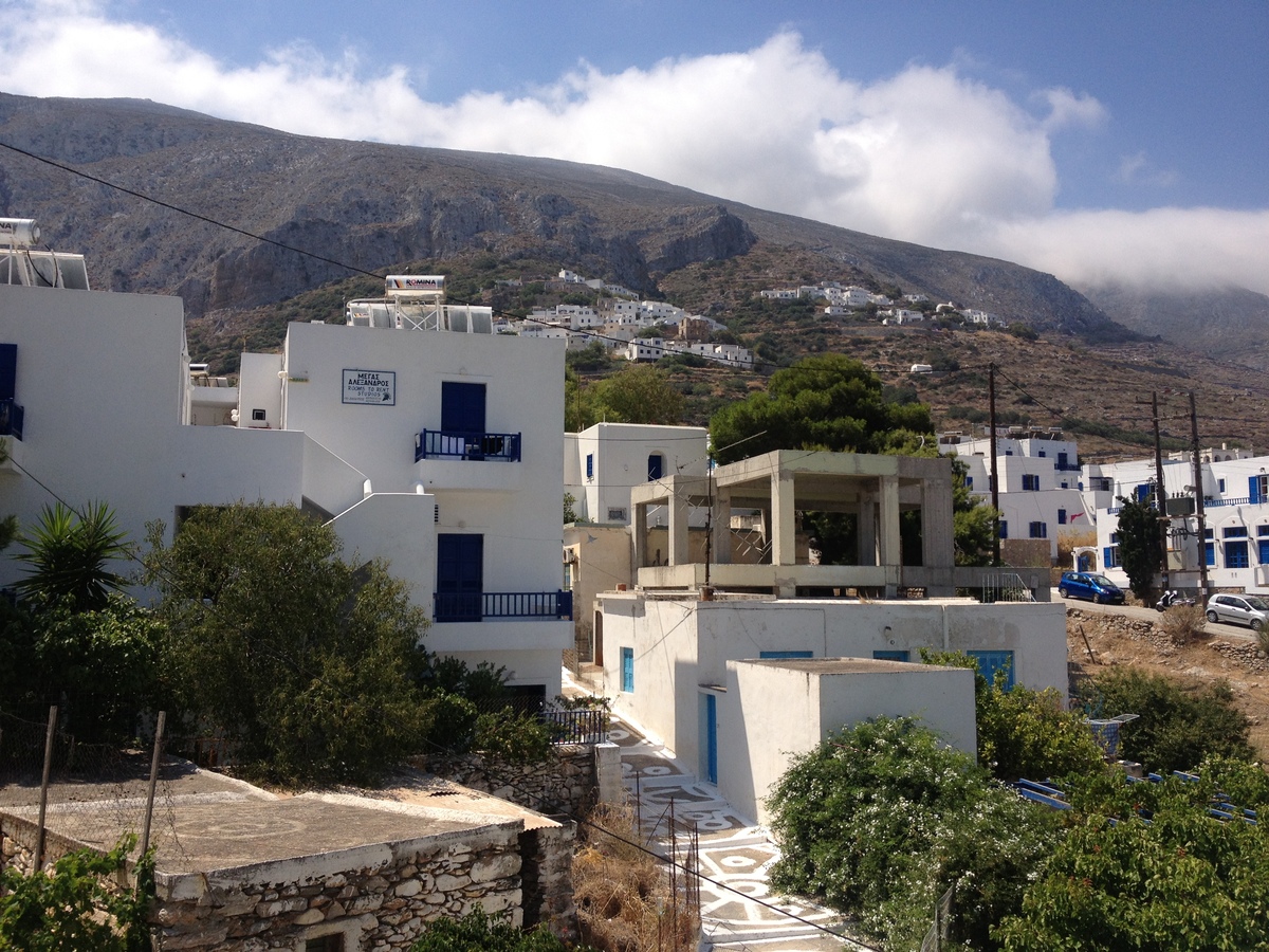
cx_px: 634
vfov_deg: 40.7
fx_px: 1283
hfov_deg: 52.6
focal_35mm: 35
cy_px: 476
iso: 50
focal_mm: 4.28
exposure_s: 1/2513
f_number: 2.4
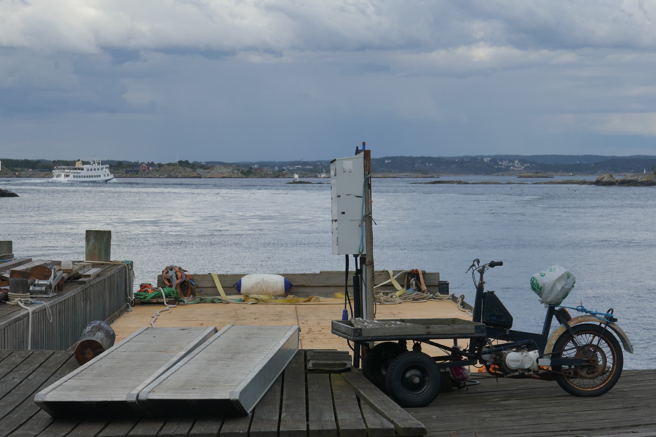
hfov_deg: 19.8
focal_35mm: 103
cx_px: 328
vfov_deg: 13.3
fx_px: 1877
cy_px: 218
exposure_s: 1/500
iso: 200
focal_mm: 37.6
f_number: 8
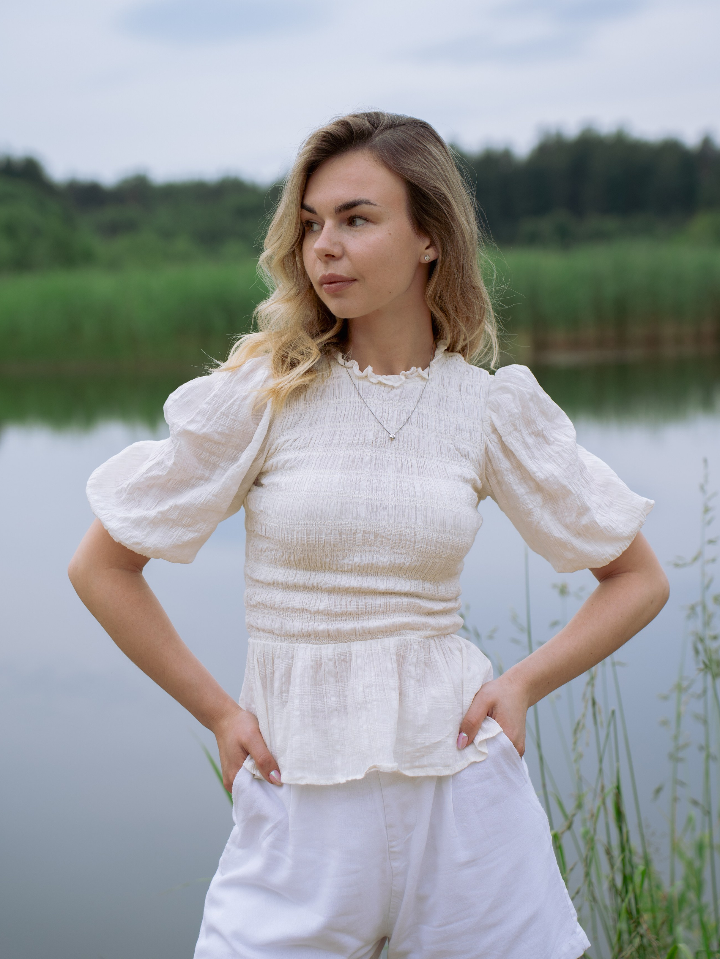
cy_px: 429
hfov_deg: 18.4
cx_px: 357
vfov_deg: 24.4
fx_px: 2219
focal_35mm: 80
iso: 160
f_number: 3.5
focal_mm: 70
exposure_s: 1/400
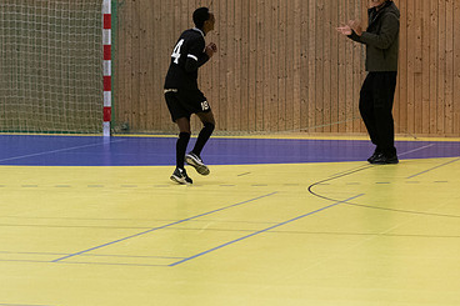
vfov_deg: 8.1
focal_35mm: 170
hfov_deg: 12.1
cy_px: 91
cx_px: 180
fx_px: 2171
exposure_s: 1/640
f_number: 3.2
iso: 4000
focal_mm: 70
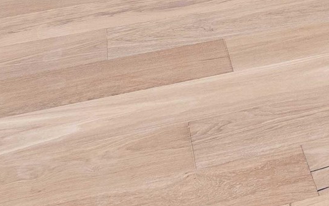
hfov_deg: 18.5
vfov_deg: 9.9
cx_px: 497
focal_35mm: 99
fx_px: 887
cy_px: -413
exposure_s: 1/13
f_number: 7.1
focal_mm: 11.5
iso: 200
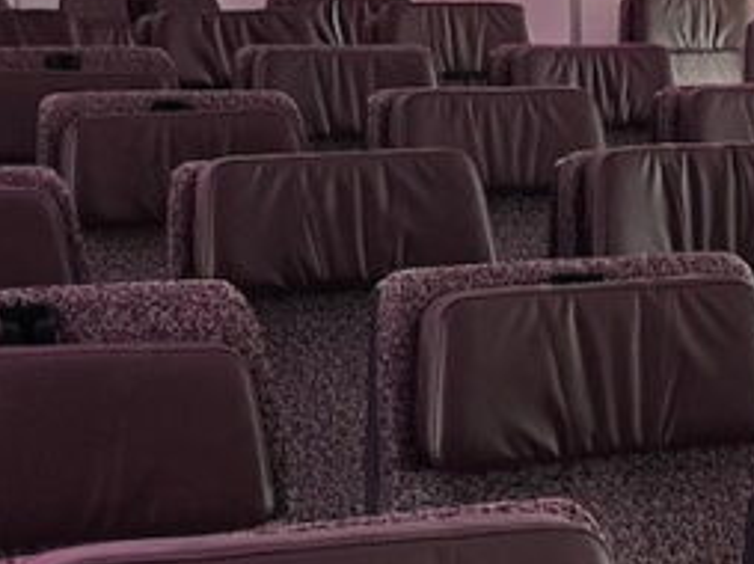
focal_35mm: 105
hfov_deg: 17.7
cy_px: 522
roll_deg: -2.4
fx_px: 2285
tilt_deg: -15.5
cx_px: 938
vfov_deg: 13.9
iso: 250
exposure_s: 1/52
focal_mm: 5.7
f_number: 1.5
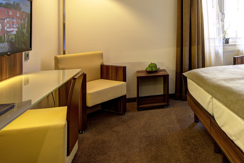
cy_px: 33
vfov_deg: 40.6
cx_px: 201
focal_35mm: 31
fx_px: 210
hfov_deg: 55.3
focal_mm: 16
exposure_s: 1/2
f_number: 8
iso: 200
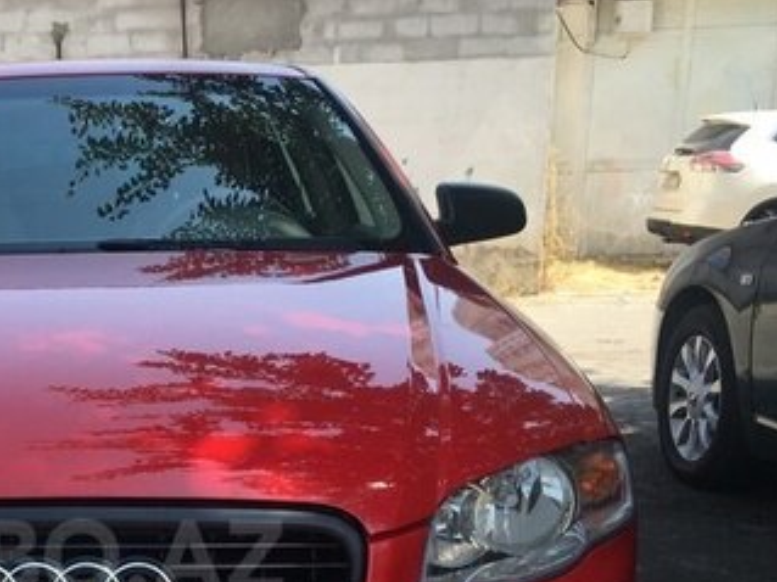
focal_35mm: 60
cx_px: 34
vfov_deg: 23.5
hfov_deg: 30.3
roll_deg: +2.6
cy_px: 556
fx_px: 1346
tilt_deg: -13.9
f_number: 2.2
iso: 25
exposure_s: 1/553
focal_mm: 4.15
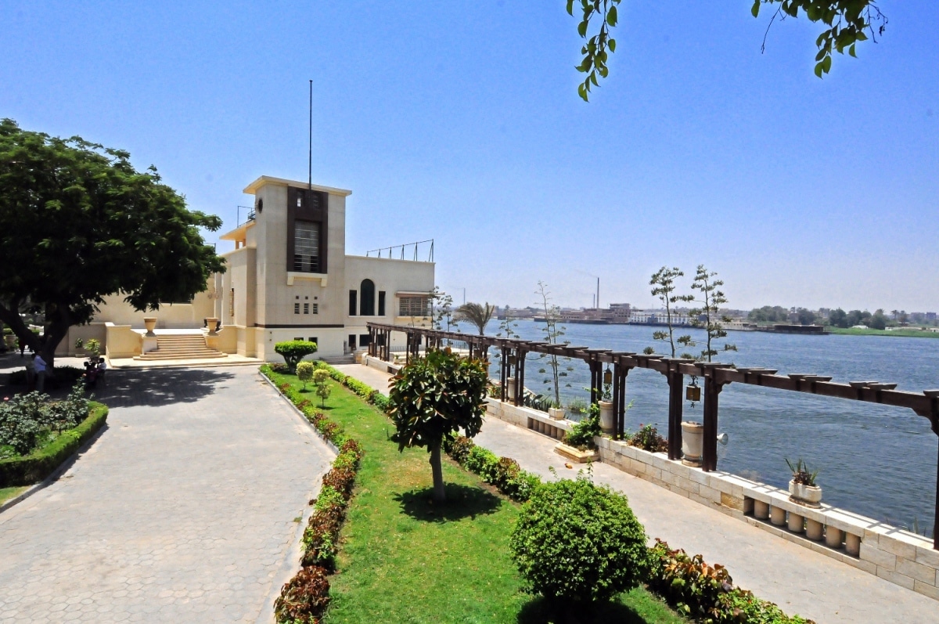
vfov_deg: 67.2
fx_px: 469
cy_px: 312
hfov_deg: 90.1
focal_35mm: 18
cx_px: 470
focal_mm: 12
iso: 1600
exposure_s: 1/1250
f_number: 14
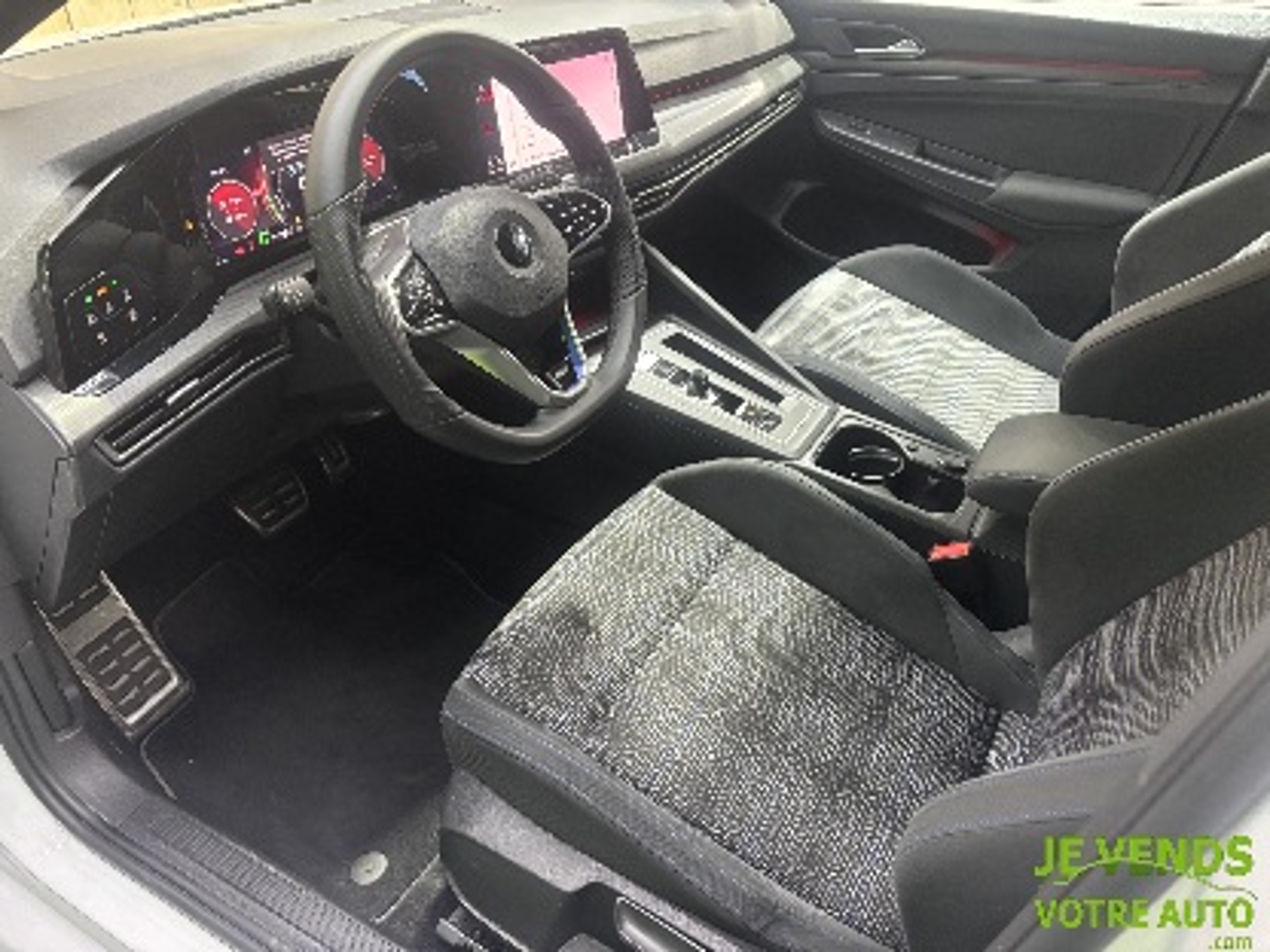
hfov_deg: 67.3
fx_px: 954
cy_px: 476
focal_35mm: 26
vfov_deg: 53.1
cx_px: 635
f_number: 1.6
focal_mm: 5.96
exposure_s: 1/50
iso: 400
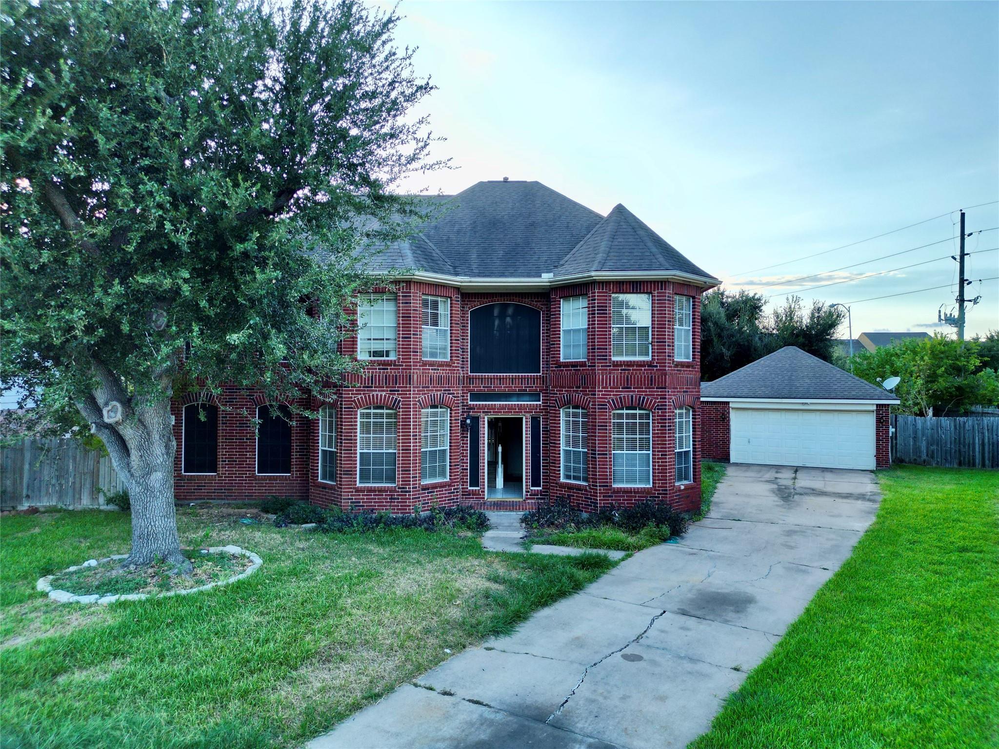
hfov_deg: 71.6
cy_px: 374
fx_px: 693
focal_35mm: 24
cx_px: 500
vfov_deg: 56.8
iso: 100
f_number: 1.7
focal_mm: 6.72
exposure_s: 1/640
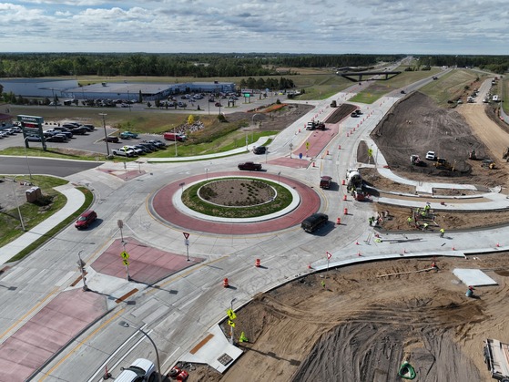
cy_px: 191
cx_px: 254
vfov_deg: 56.8
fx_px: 353
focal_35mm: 24
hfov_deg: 71.6
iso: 130
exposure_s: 1/3000
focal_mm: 12.29
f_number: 2.8
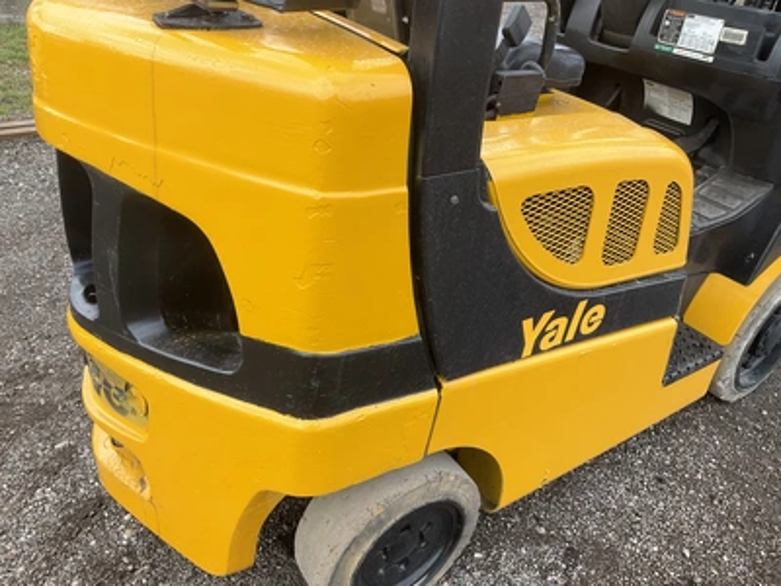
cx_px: 390
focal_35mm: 29
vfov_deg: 48.2
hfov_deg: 61.7
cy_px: 293
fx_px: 654
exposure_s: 1/419
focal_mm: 3
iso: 25
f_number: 1.8
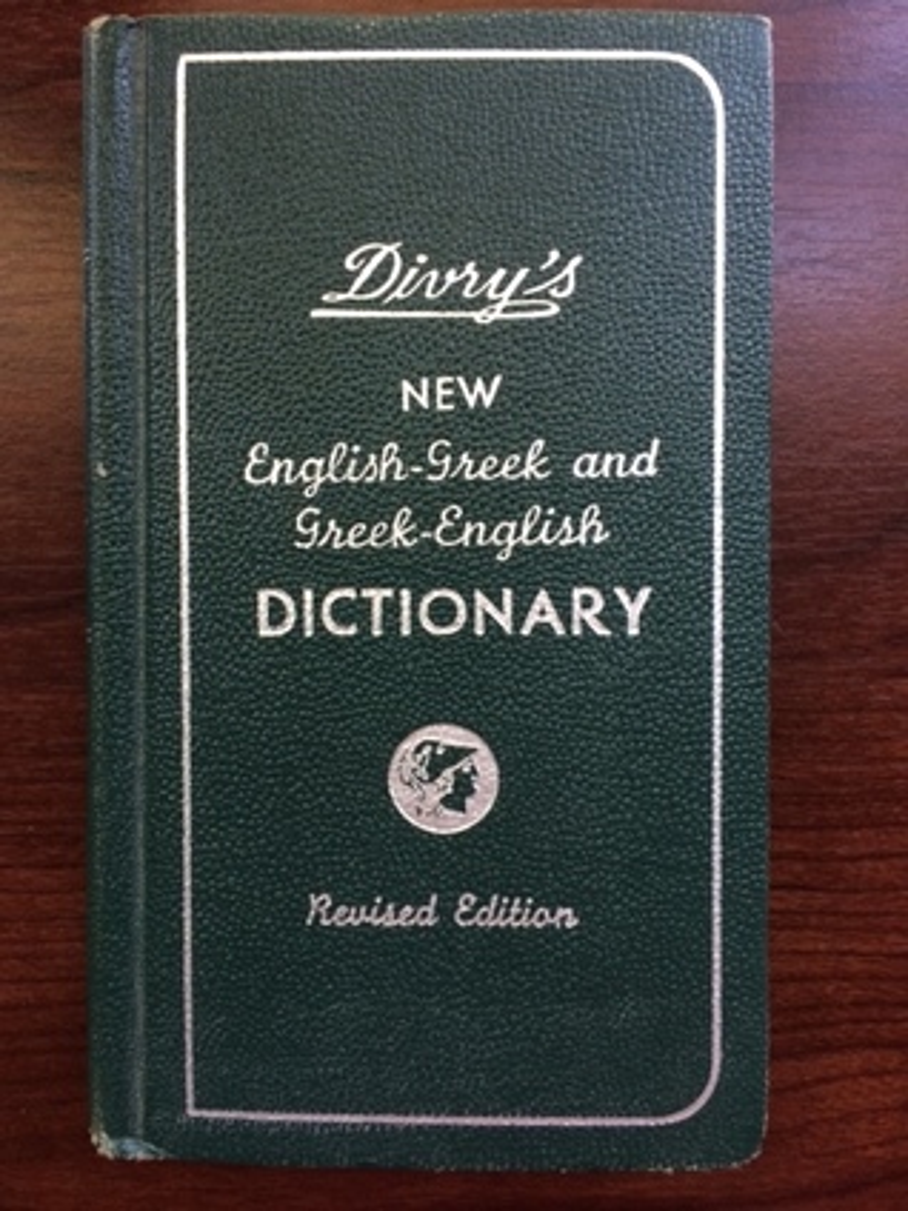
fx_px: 1014
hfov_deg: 48.2
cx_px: 454
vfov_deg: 61.7
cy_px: 606
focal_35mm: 29
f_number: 2.2
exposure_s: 1/30
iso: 125
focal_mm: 4.15
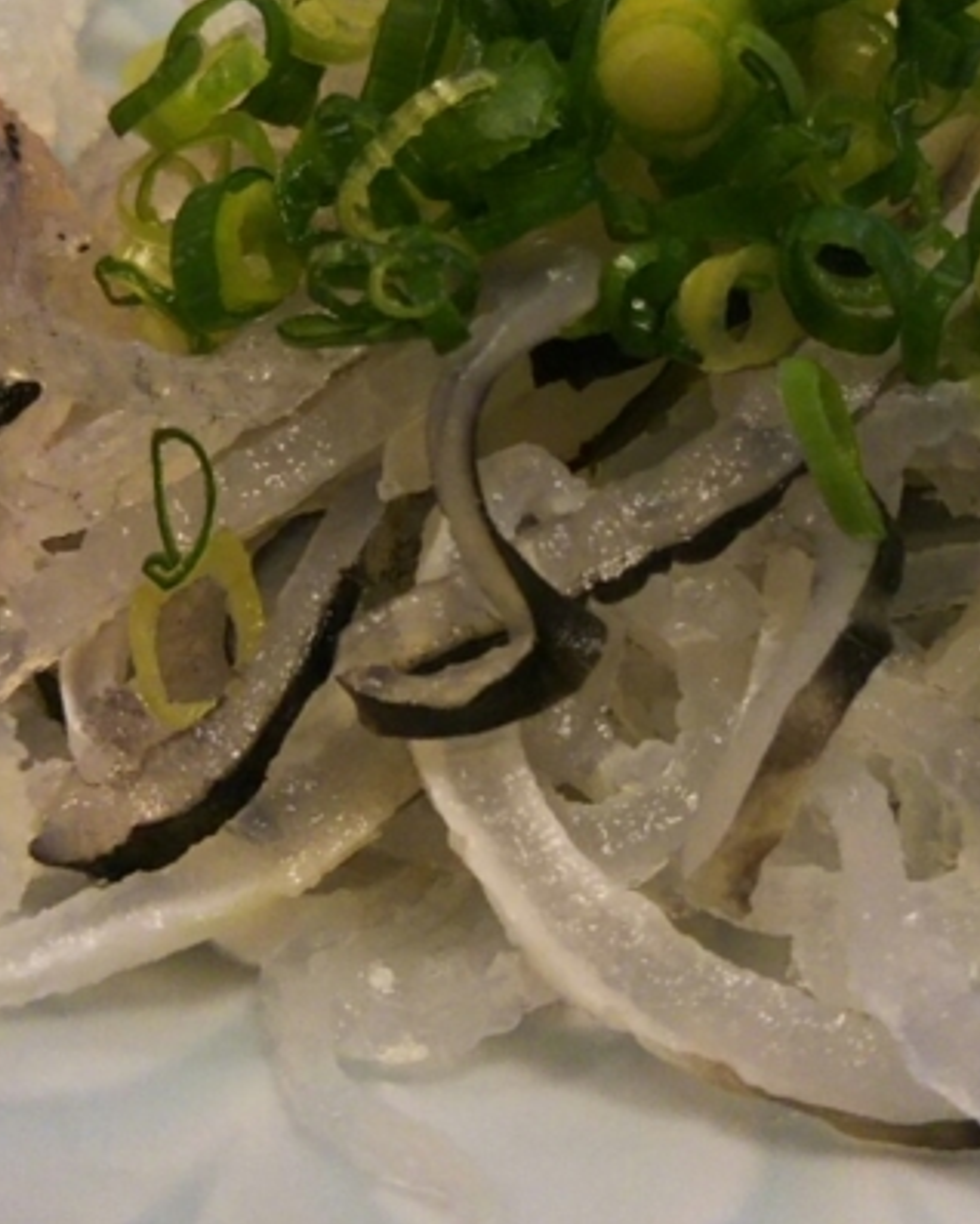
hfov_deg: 25.8
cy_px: 392
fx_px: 2137
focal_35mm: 59
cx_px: 536
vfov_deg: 31.6
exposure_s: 1/100
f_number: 2.2
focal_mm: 4
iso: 200
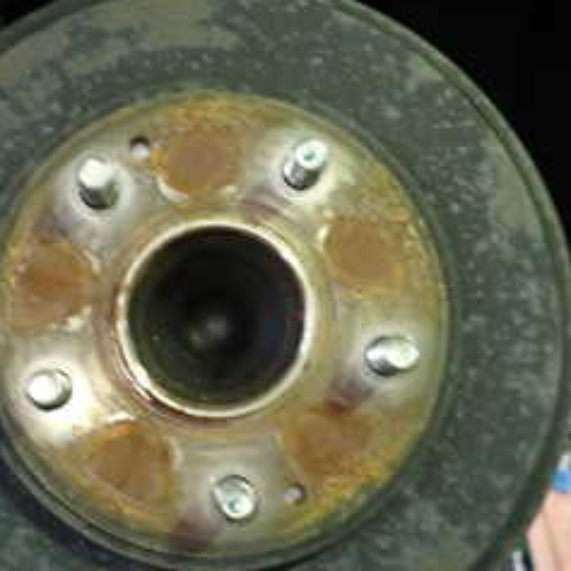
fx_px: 1045
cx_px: 217
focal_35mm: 56
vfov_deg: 30.6
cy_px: 304
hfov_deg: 30.4
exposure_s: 1/30
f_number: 2
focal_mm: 4.5
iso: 200
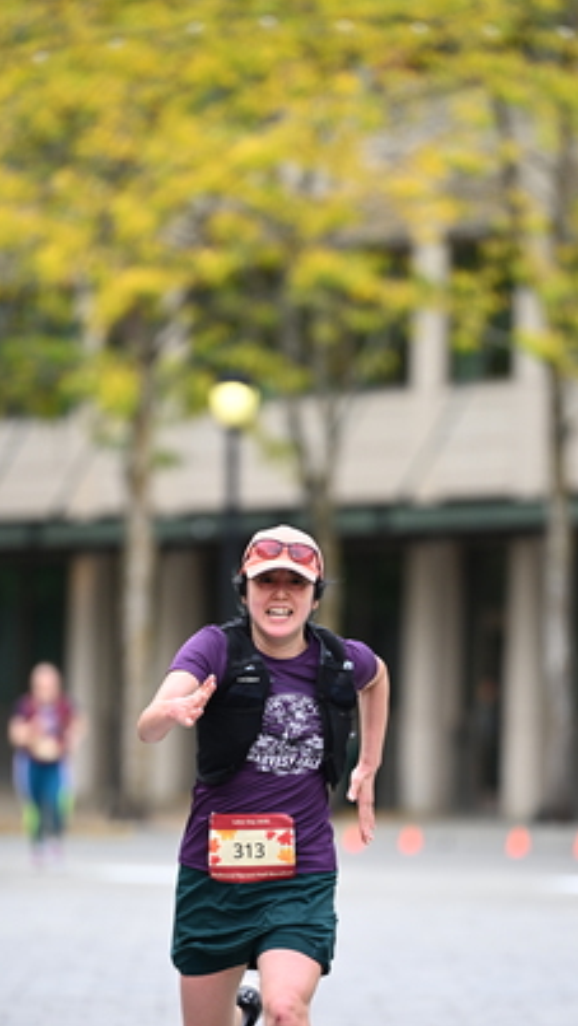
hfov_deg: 4.3
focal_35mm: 286
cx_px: 307
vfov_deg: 7.5
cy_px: 649
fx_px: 7784
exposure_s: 1/2000
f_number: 2.8
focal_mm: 200
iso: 640
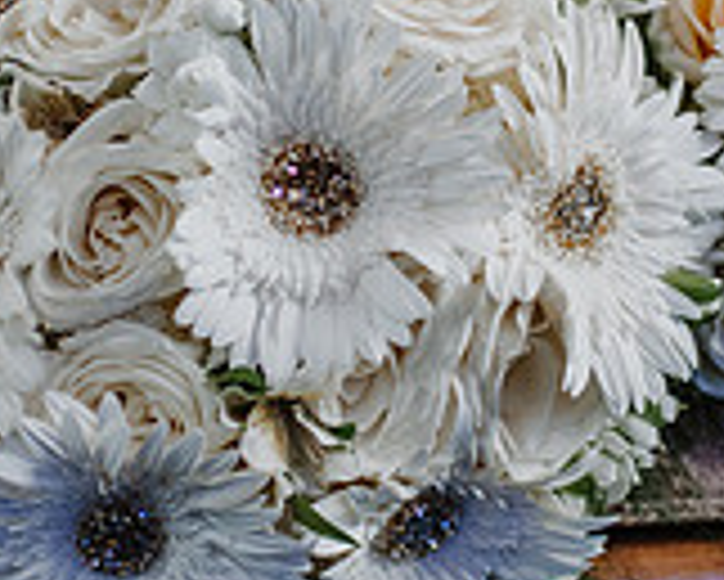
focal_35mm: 118
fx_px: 2530
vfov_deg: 13.1
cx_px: 256
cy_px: 218
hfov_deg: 16.3
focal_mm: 35
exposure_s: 1/1250
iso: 1100
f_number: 1.8
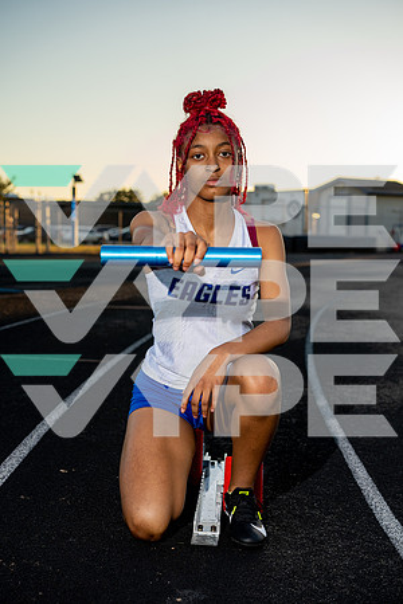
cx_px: 202
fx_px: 923
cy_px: 302
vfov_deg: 36.2
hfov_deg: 24.6
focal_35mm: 55
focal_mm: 55
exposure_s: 1/200
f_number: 4.5
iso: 125
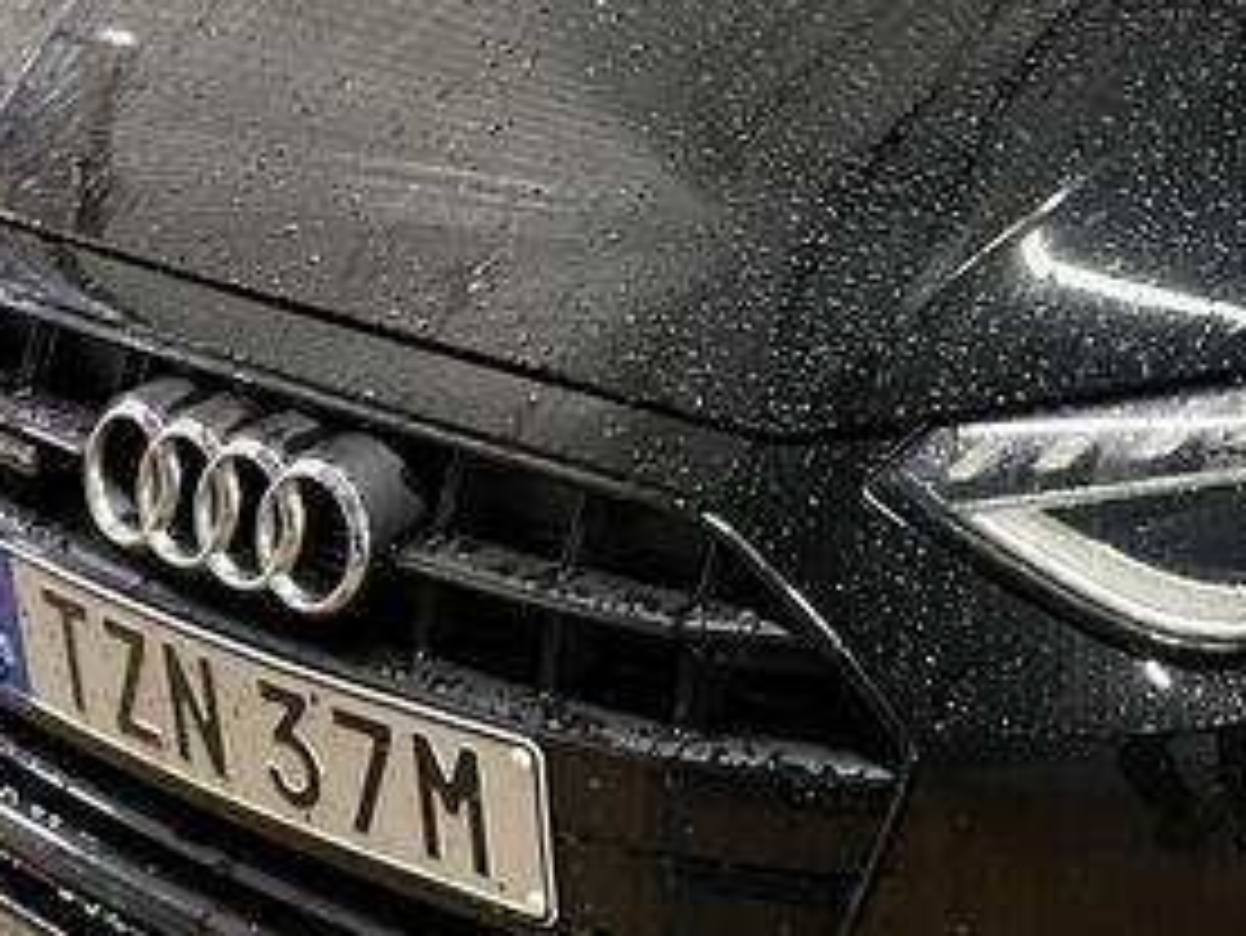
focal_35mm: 75
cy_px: 310
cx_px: 1268
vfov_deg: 19.6
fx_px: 2701
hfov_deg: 24.7
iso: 320
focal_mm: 4.2
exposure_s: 1/50
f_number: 1.6
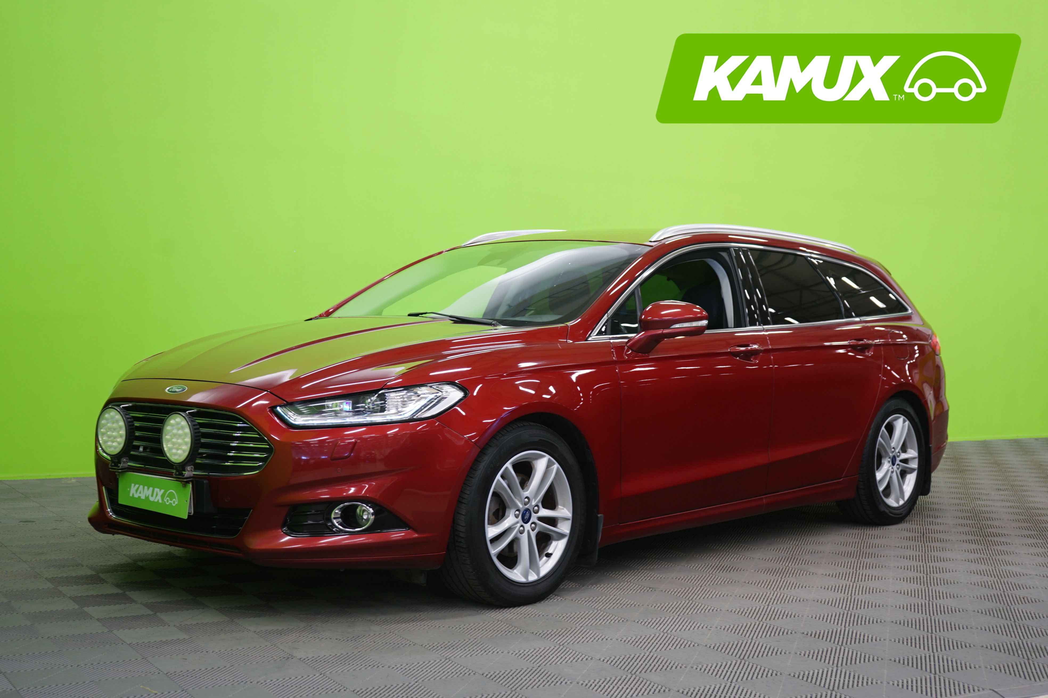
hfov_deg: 42.7
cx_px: 524
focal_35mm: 46
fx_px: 1339
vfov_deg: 29.2
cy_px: 349
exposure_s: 1/6
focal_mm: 46
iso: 400
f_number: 5
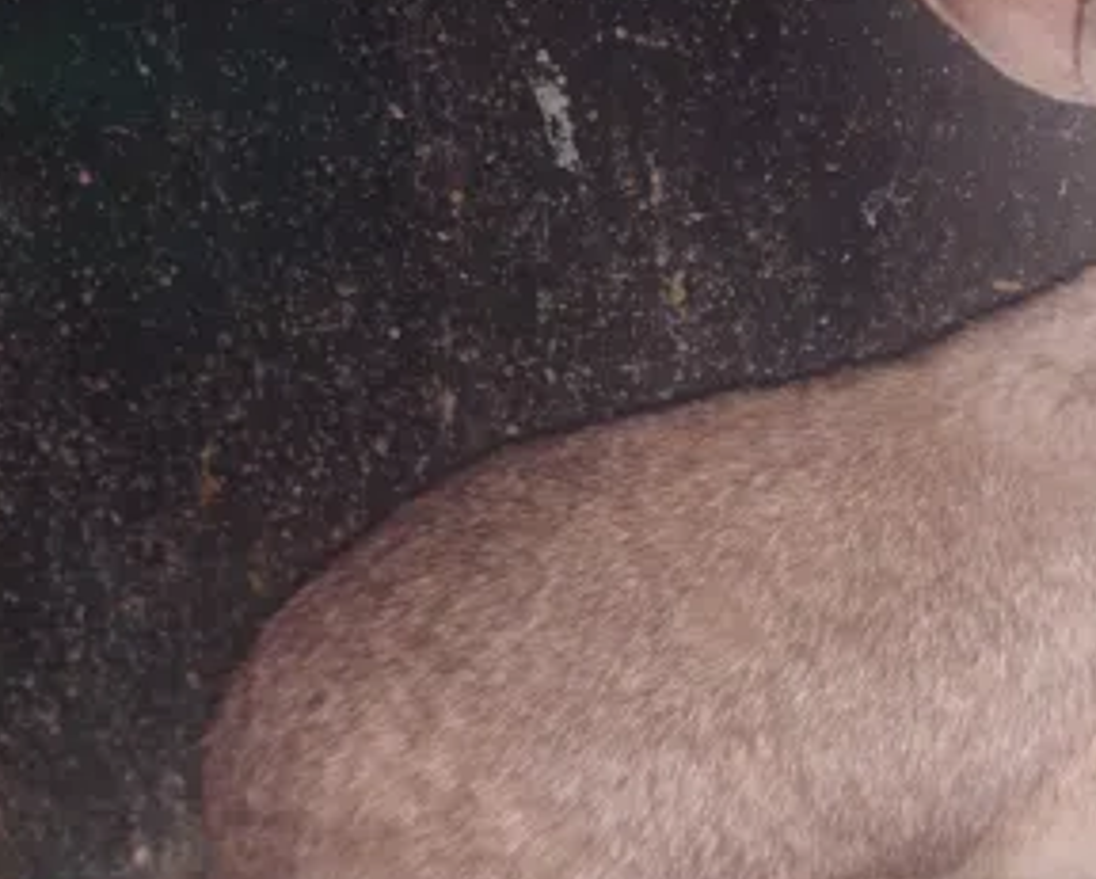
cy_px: 445
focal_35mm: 52
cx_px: 993
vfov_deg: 29.2
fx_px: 1688
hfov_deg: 33.9
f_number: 1.8
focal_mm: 5.23
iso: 400
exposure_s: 1/50
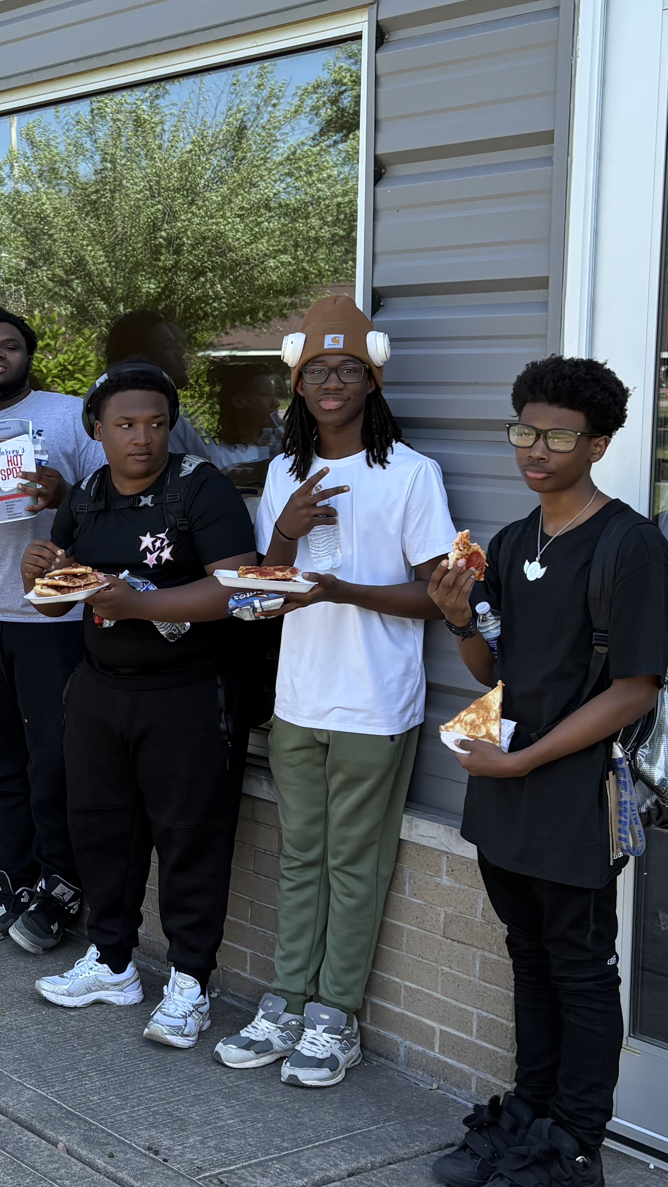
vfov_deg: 37.2
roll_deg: +0.7
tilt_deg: -5.4
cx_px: -215
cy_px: 555
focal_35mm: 56
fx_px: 1763
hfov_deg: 19.6
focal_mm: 5.96
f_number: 1.6
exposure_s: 1/895
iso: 64
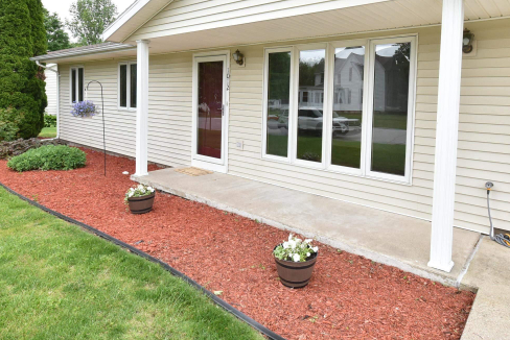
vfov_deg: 54.1
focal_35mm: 23
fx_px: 326
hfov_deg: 75.9
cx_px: 276
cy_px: 114
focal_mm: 10
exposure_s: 1/80
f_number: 11
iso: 400
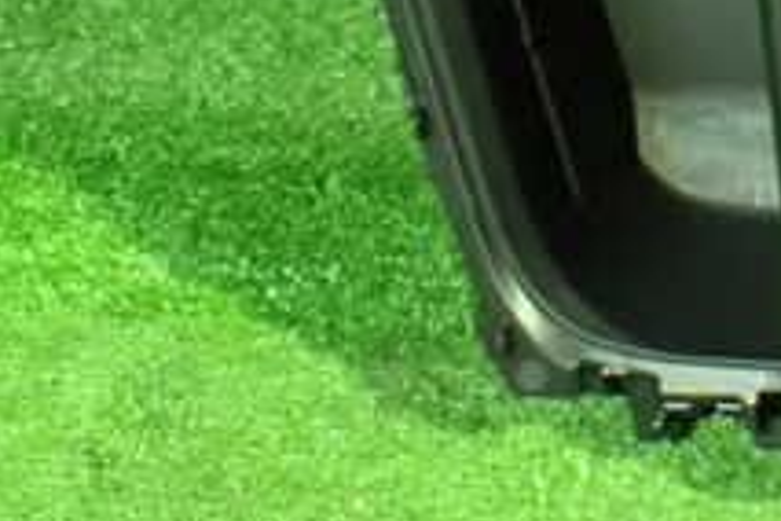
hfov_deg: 21.6
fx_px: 1909
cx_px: 917
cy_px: -154
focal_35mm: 88
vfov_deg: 14.9
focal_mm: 5.4
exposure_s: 1/30
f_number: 2.3
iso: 1600
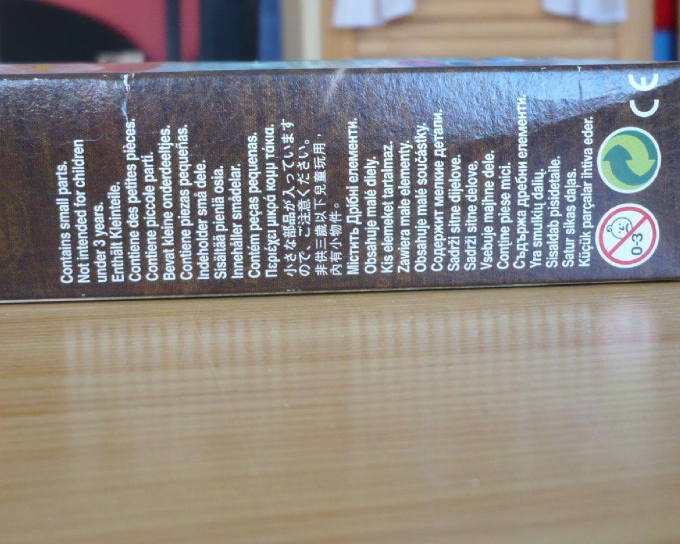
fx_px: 1187
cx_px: 311
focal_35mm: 59
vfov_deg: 25.7
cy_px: 189
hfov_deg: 31.9
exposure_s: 1/25
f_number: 2.8
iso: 100
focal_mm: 5.8
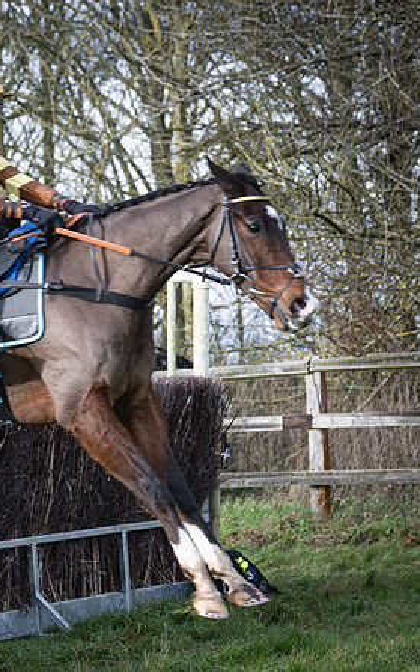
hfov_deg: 8.1
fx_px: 2965
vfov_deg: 12.9
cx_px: 2
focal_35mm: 162
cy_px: 338
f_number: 4
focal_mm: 70
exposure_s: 1/1250
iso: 400
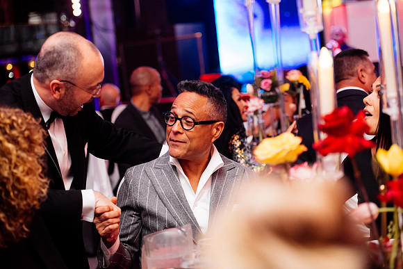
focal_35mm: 70
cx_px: 202
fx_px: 784
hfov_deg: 28.8
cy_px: 134
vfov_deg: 19.5
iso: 2000
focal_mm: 70
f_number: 2.8
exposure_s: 1/200
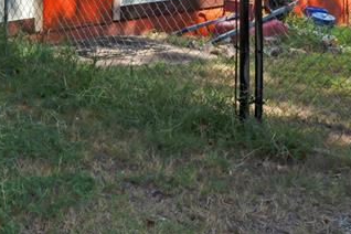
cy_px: -136
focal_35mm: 90
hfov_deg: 22.0
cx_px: 23
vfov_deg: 14.1
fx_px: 877
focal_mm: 28
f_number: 8
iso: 200
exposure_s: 1/320
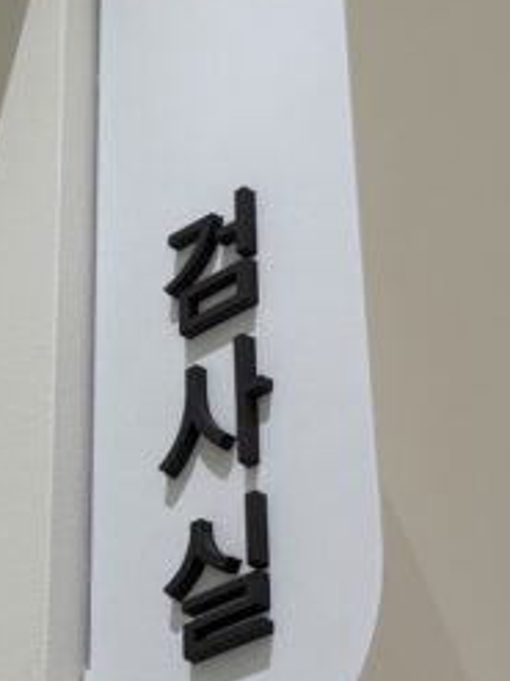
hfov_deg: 13.6
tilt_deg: +35.0
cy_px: 185
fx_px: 2123
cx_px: 119
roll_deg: -0.8
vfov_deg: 18.1
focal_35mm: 108
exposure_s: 1/120
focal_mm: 5.96
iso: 64
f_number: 1.6
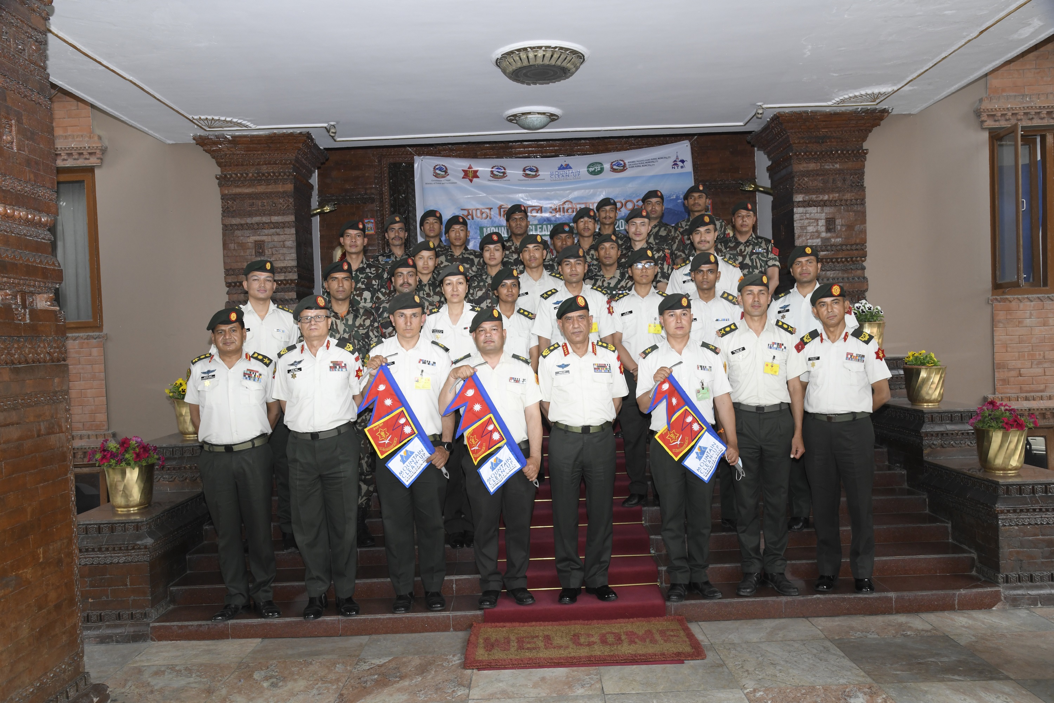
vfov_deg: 43.6
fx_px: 878
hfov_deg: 61.9
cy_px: 352
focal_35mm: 30
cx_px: 527
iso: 1600
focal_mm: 30
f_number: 11
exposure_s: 1/100
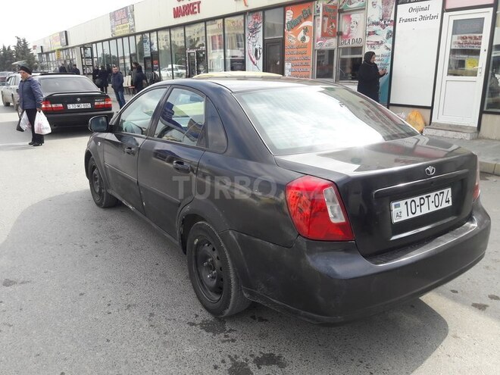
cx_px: 250
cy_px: 188
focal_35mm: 28
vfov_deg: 49.7
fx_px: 404
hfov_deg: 63.4
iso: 40
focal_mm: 3.7
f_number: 1.9
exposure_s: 1/779
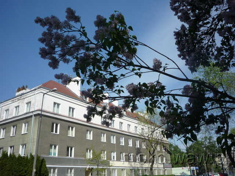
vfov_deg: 44.2
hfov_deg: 56.8
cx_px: 118
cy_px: 88
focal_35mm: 32
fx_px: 217
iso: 100
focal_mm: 5.2
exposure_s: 1/400
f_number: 5.6
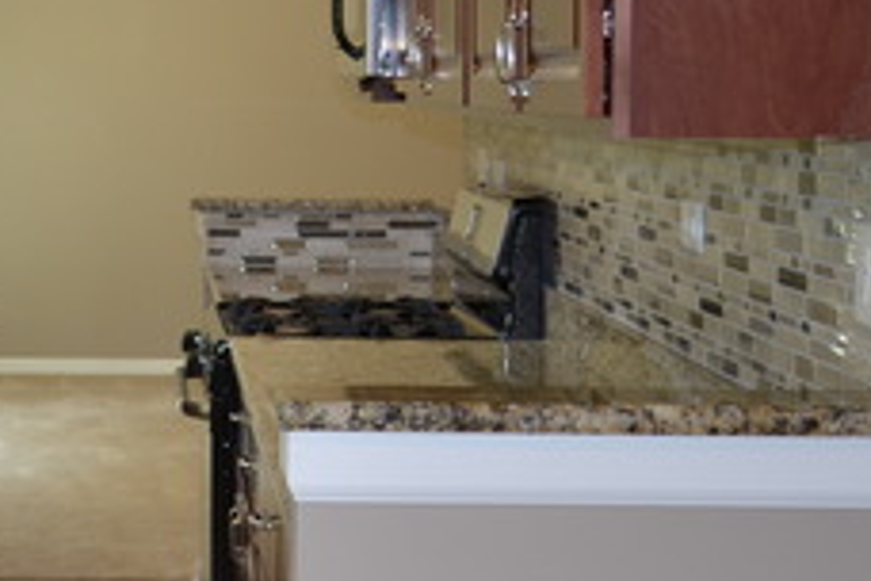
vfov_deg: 13.5
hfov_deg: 19.5
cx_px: -27
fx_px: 2443
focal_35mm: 101
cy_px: 178
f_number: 4
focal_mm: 24
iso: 400
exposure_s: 1/60
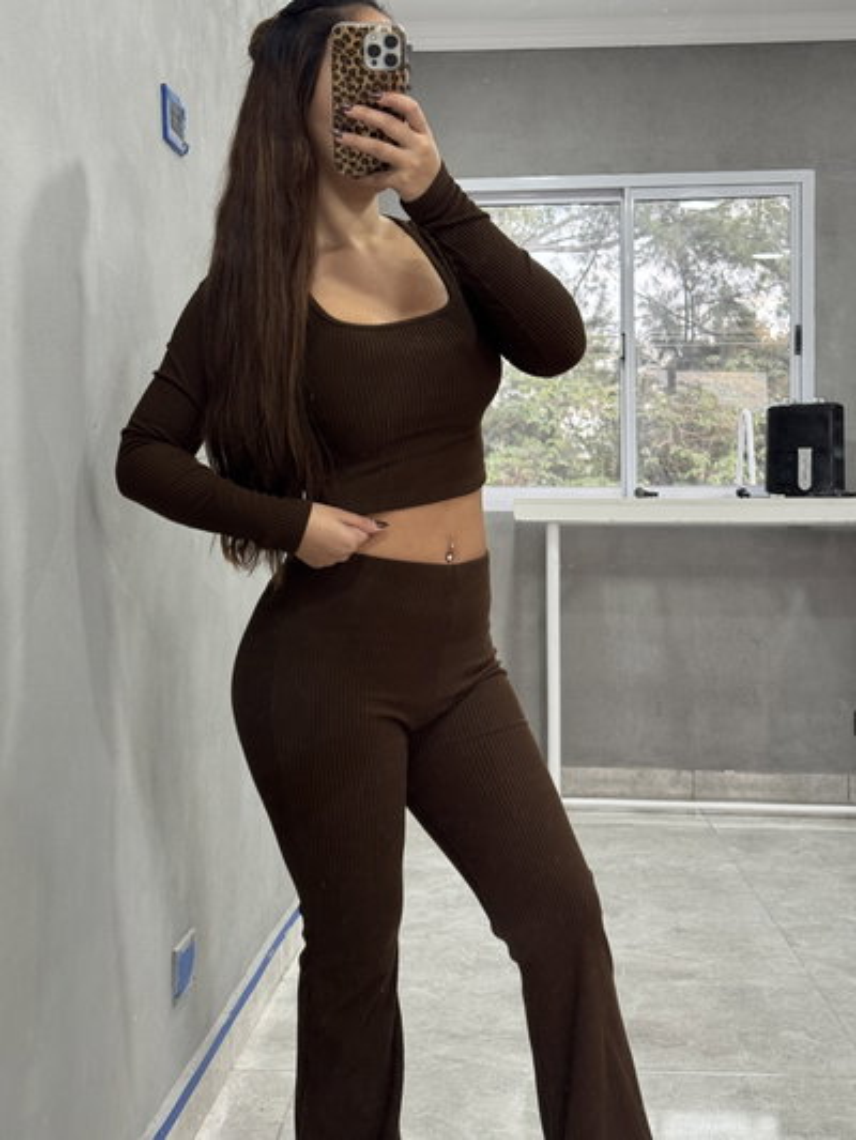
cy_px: 570
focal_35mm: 48
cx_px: 428
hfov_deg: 30.3
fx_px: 1582
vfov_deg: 39.6
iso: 125
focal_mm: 6.76
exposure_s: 1/50
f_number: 1.78
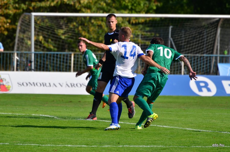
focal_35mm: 450
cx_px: 115
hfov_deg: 4.6
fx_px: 2869
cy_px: 76
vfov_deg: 3.0
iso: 250
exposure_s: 1/1250
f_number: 6.3
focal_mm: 300
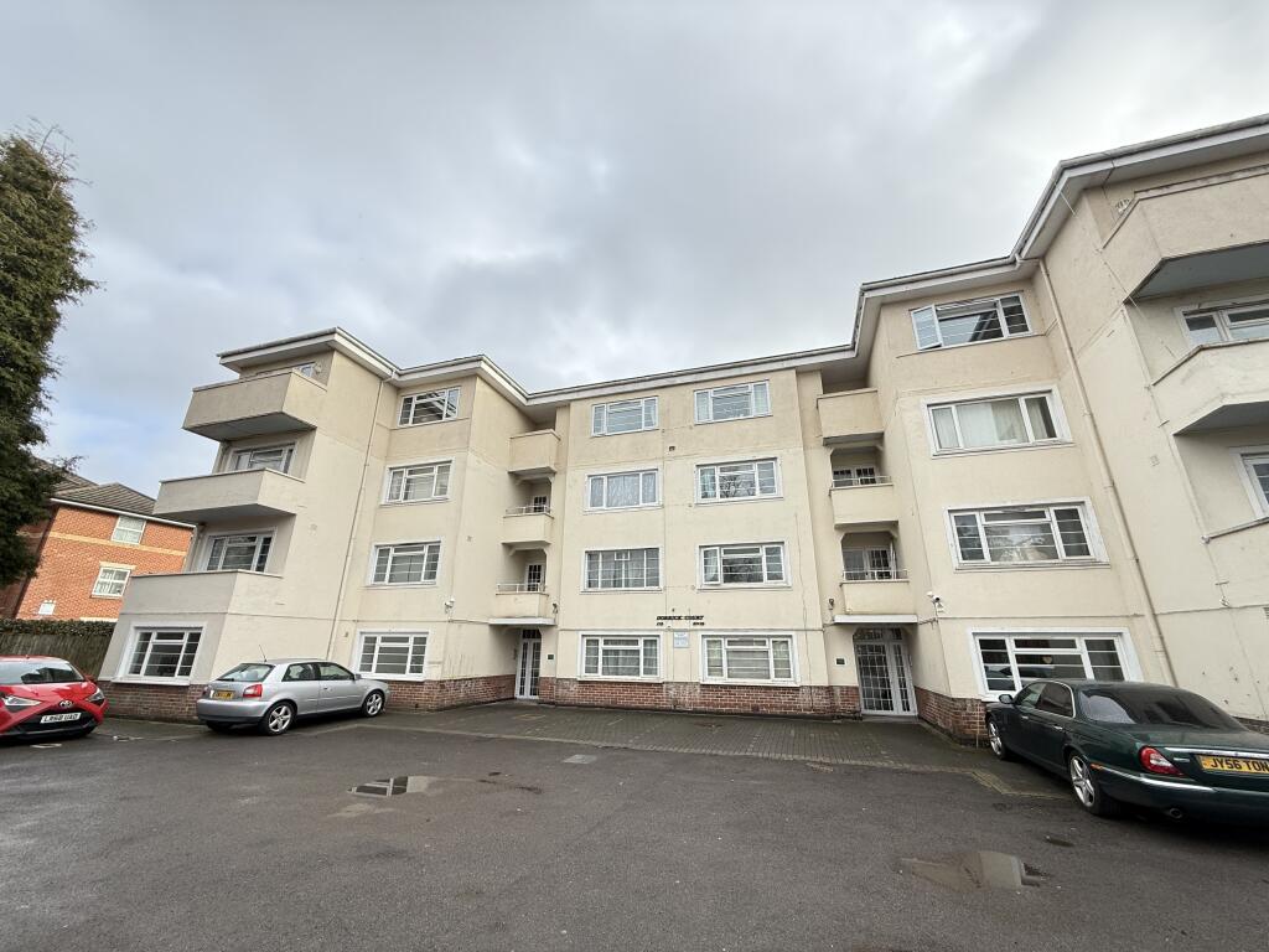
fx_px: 513
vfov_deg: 85.7
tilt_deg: +19.8
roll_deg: -0.9
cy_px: 476
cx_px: 634
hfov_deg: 102.1
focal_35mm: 14
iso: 64
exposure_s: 1/388
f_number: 2.2
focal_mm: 2.22
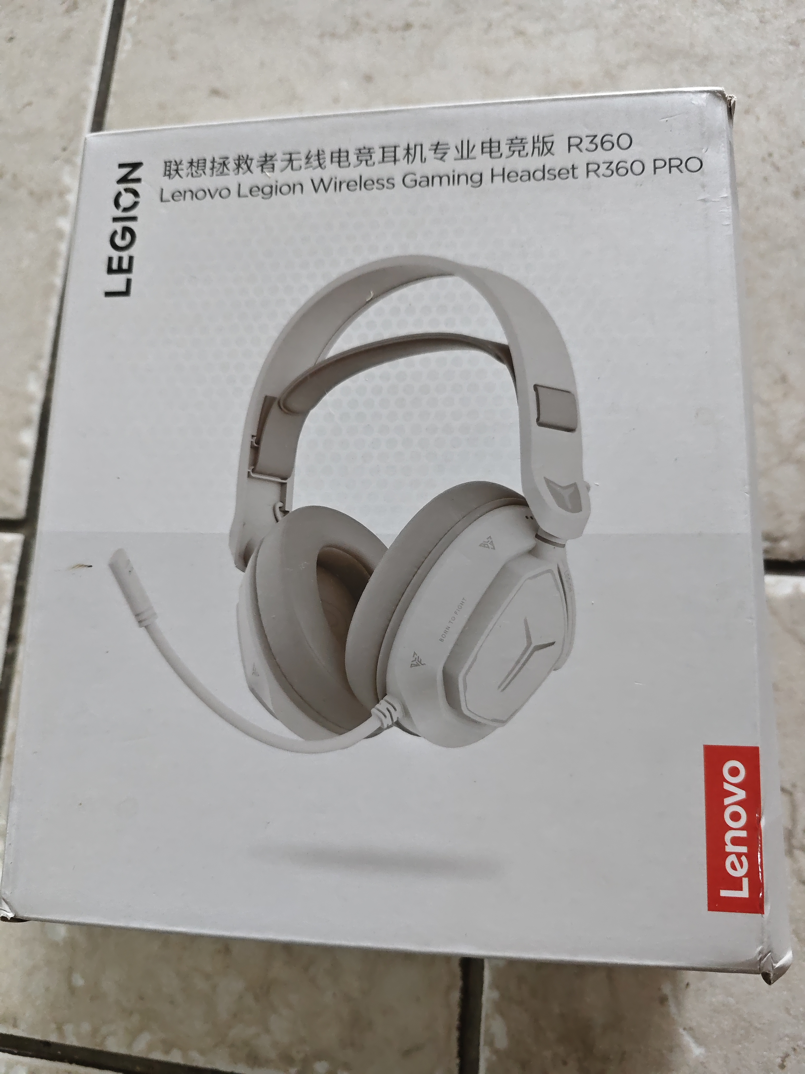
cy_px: 537
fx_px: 713
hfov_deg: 58.9
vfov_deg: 73.9
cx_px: 402
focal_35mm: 23
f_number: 1.68
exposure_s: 1/100
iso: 664
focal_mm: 6.45
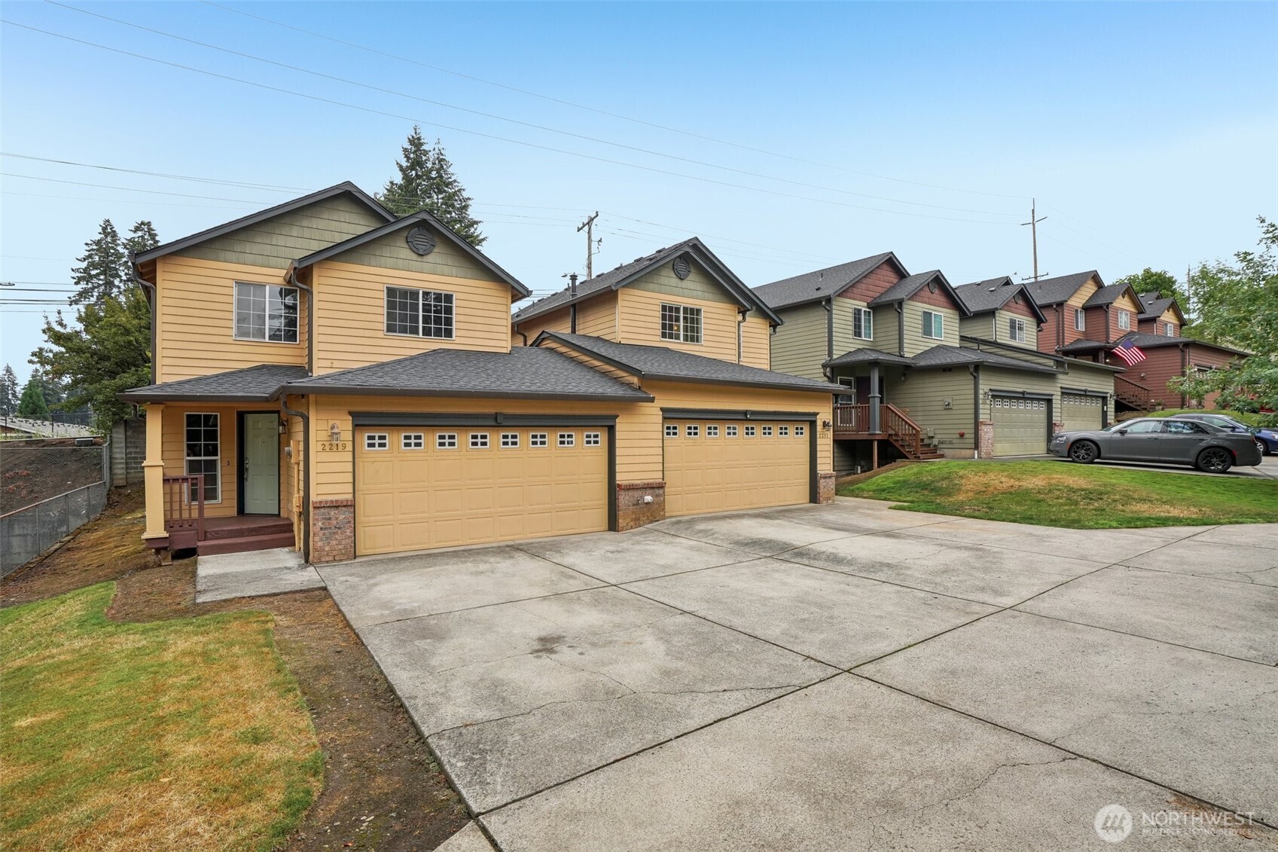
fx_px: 639
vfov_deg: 67.4
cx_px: 639
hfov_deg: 90.0
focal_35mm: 18
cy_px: 426
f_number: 8
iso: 400
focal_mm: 18
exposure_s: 1/320
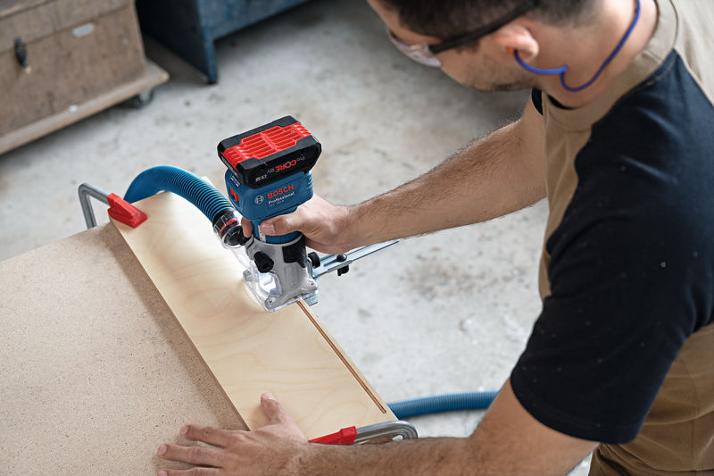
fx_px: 1190
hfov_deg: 33.4
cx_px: 357
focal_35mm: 60
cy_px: 238
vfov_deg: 22.6
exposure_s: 1/80
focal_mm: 60
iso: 1000
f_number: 4.5
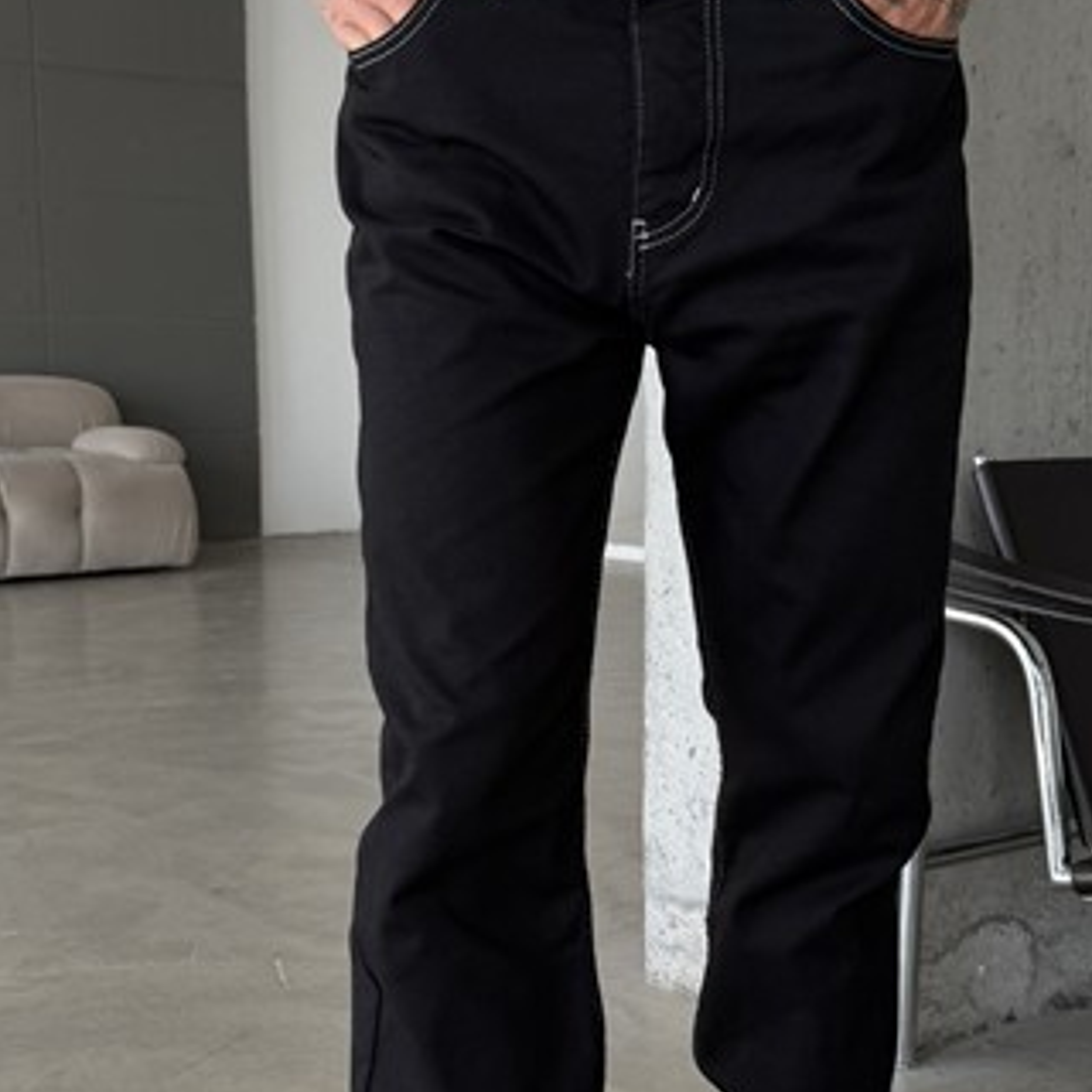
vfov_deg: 32.2
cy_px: 611
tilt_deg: -7.5
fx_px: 1892
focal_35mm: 53
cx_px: 549
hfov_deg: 32.2
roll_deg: +0.9
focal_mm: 6.76
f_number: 1.78
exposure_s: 1/381
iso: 80
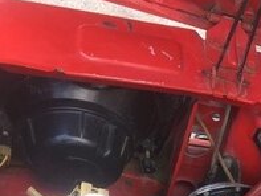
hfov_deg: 17.5
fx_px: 732
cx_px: 427
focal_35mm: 97
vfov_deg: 14.2
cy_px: 305
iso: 40
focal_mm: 4.15
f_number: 2.2
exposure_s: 1/100
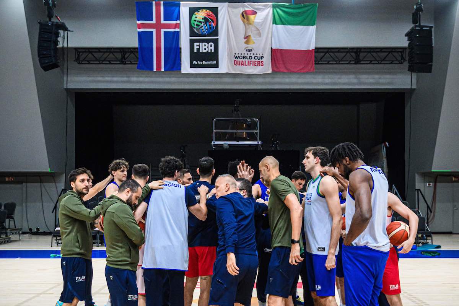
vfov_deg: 57.2
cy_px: 153
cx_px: 230
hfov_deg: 78.6
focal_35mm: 22
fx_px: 280
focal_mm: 22
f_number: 4
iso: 2500
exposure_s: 1/400
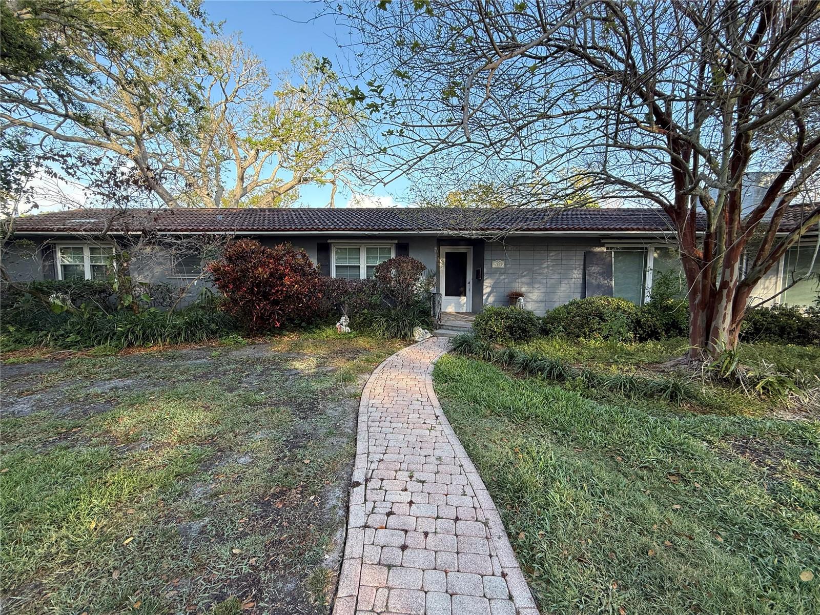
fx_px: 332
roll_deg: -0.5
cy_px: 308
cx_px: 410
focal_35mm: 14
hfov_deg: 102.1
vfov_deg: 85.7
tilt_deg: -4.3
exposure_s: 1/186
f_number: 2.2
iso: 64
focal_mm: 2.22
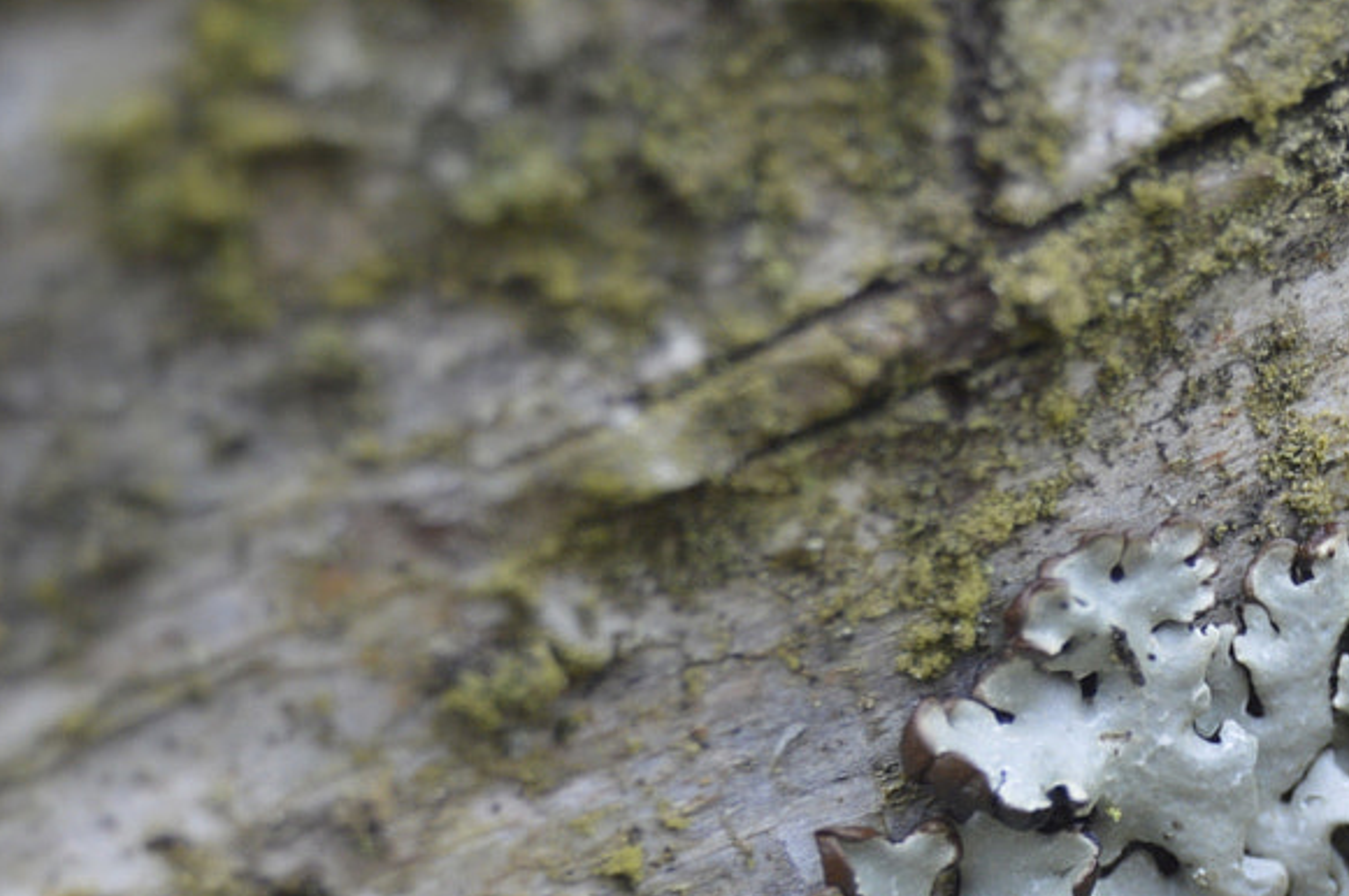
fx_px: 8511
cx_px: 1456
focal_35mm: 227
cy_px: 1219
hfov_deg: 9.0
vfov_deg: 6.0
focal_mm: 55
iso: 250
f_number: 5.6
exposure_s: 1/125
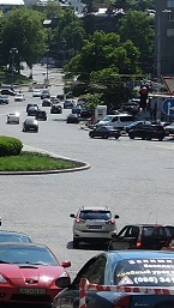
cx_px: -97
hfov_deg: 7.7
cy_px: 97
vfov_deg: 13.8
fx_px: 1268
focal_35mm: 155
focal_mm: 6
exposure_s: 1/1600
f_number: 3.2
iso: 80
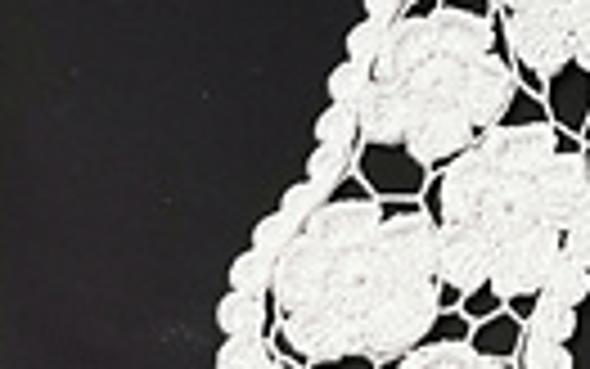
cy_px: -364
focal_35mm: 140
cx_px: 725
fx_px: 2252
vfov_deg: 8.9
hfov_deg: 14.4
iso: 320
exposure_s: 1/33.3
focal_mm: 5.56
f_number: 1.6
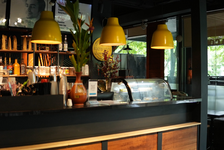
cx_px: 112
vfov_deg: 29.9
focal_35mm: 45
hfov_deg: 43.6
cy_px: 75
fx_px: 280
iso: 1250
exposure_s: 1/640
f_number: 1.4
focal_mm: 30
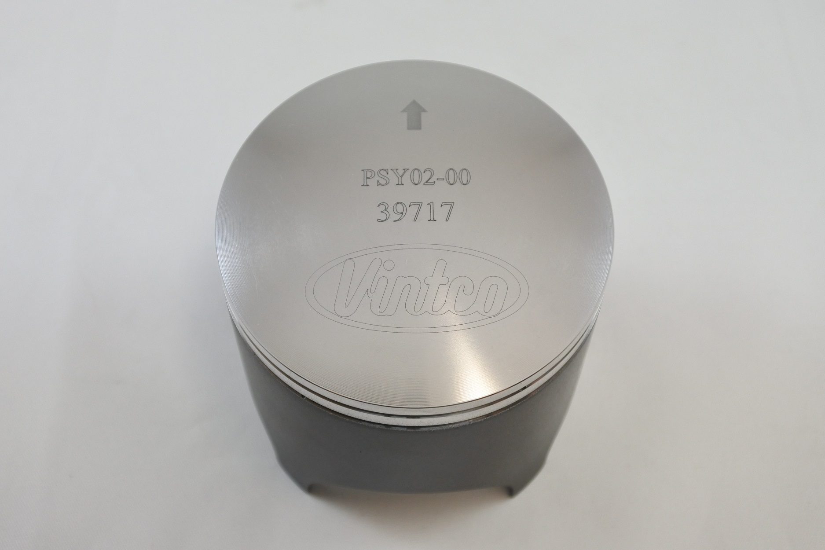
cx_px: 412
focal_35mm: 45
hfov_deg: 43.6
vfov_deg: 29.9
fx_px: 1031
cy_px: 275
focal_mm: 16.8
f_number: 4.5
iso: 400
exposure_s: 1/160
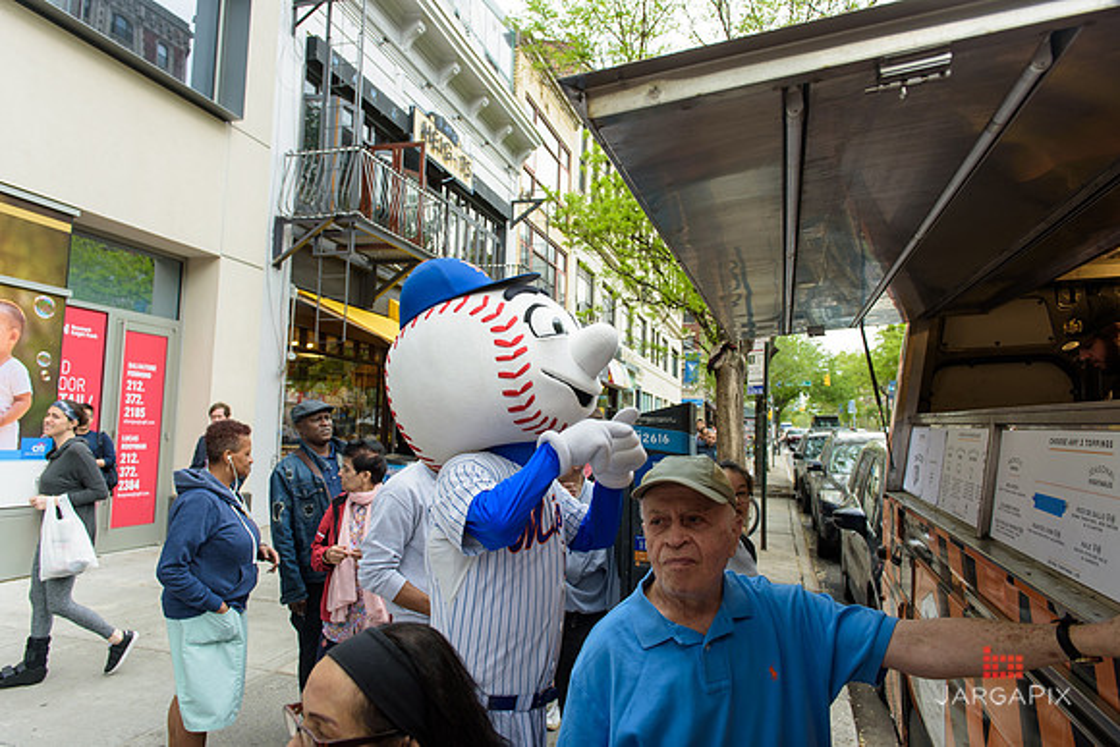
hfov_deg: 73.7
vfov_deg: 53.2
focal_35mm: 24
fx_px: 747
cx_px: 560
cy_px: 374
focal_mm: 24
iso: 200
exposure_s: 1/250
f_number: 4
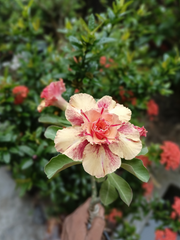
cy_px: 120
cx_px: 89
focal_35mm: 27
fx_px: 187
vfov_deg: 65.3
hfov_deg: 51.5
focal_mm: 4.05
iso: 250
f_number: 2.8
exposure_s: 1/100
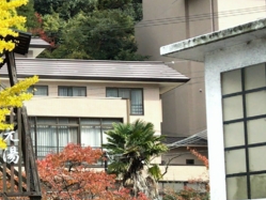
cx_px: -65
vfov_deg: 12.9
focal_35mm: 115
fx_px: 884
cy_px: 148
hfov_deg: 16.3
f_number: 1.8
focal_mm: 3.99
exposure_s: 1/840
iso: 20
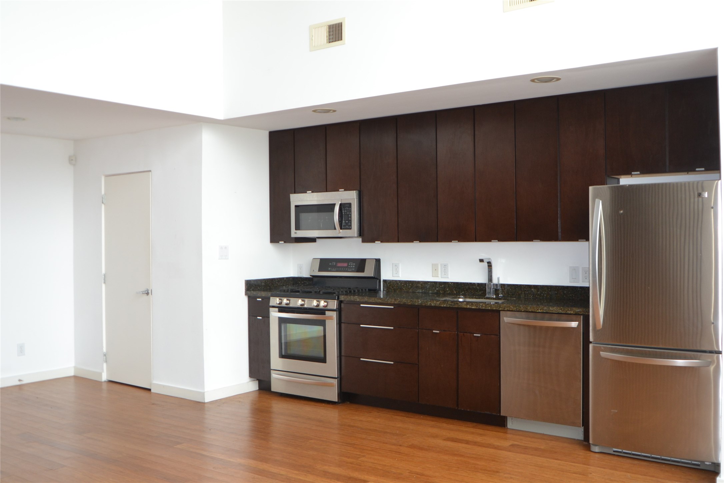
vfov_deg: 36.9
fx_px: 724
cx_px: 362
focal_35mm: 36
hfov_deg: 53.1
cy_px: 242
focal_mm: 24
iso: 400
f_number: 4.5
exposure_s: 1/125
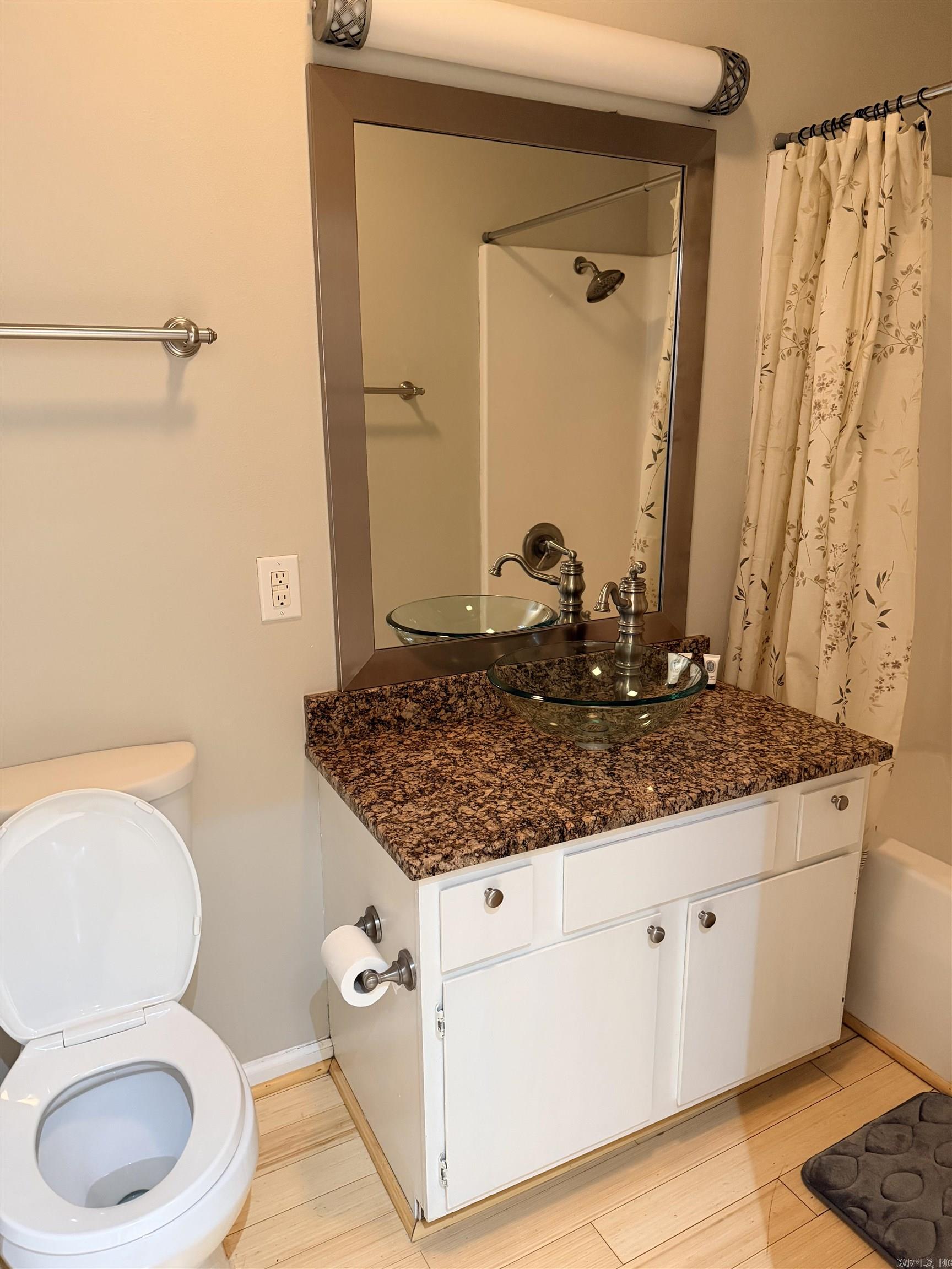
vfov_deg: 71.6
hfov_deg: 56.8
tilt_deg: -15.5
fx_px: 880
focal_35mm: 24
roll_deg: +0.7
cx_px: 476
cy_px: 634
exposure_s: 1/60
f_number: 1.78
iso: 640
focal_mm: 6.76
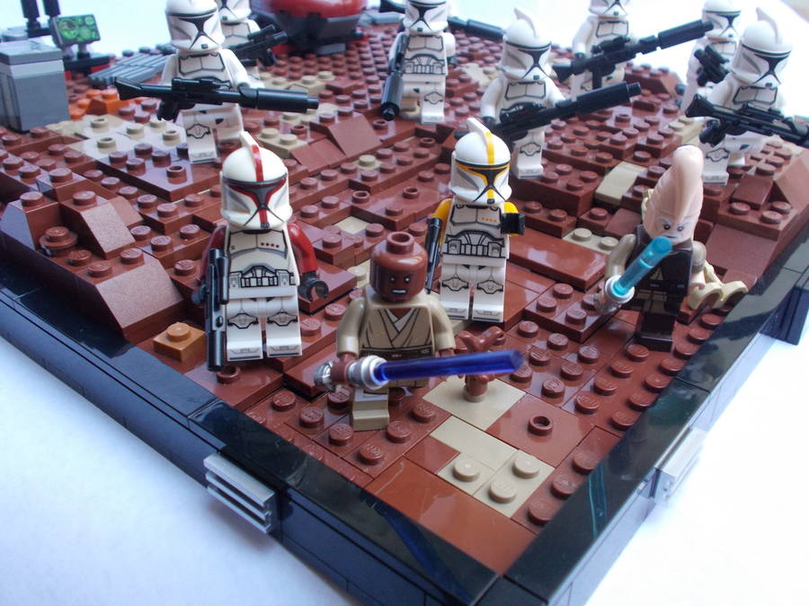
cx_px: 404
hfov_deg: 54.0
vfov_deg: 41.8
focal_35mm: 34
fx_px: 795
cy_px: 303
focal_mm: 6
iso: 180
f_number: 3.6
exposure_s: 1/25
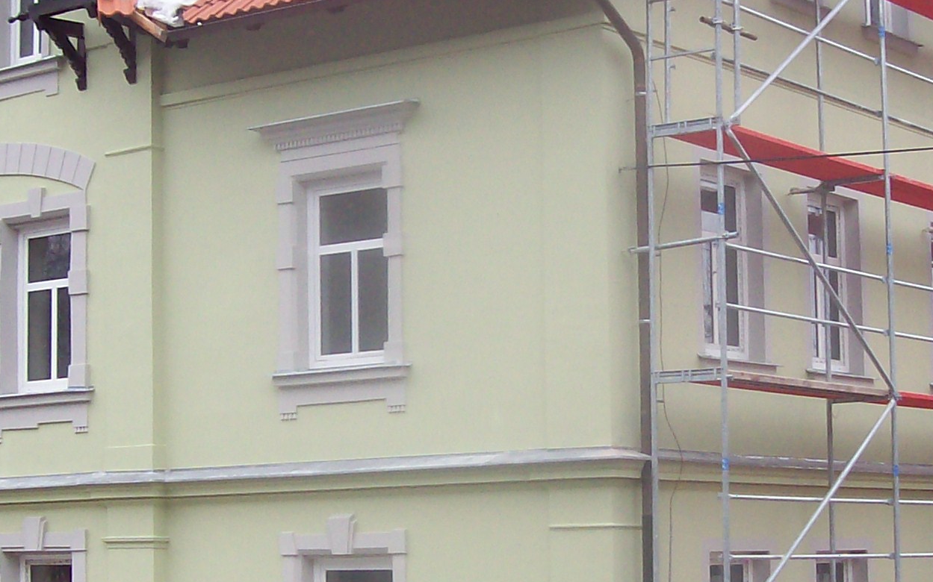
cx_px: 412
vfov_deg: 15.0
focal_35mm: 87
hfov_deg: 23.8
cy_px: 342
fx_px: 2212
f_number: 2.7
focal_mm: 6
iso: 80
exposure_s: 1/266
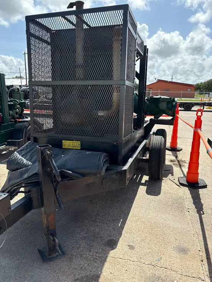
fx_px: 212
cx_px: 106
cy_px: 141
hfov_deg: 53.1
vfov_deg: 67.3
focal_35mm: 26
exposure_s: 1/3448
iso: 64
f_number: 1.6
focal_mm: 5.96
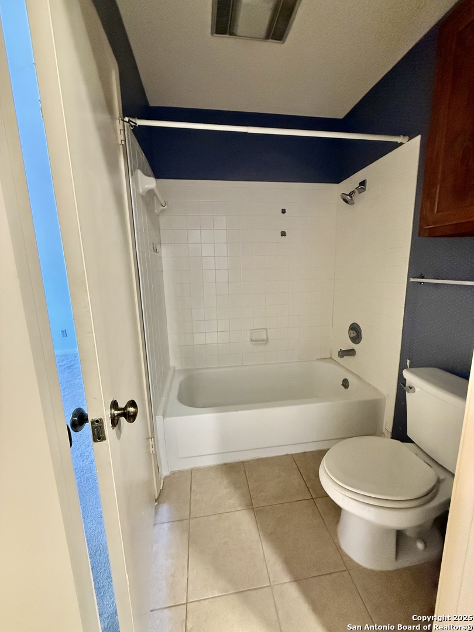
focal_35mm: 14
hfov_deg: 85.7
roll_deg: +0.2
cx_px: 237
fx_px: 256
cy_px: 316
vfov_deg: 102.1
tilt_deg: -11.0
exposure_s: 1/60
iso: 1000
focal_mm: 2.22
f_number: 2.2
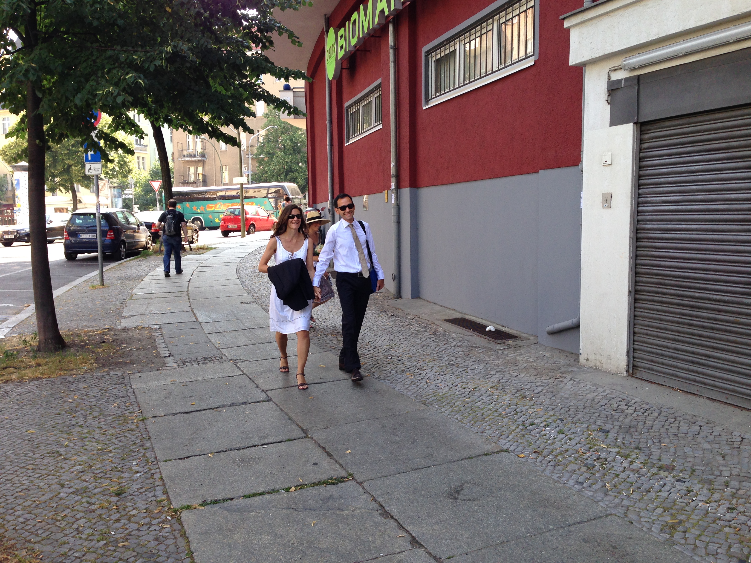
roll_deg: +0.1
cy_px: 282
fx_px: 716
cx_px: 376
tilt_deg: -6.4
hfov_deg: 55.4
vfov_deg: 42.9
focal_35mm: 33
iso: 50
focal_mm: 4.12
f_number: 2.4
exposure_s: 1/197
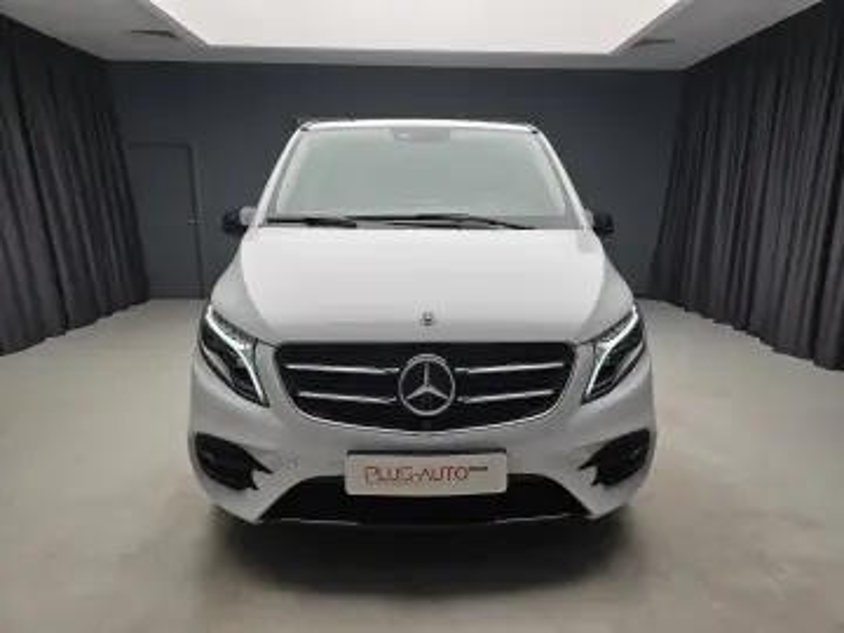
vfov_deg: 58.9
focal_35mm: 23
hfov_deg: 73.9
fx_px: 561
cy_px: 316
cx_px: 422
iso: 16
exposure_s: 1/66
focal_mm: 6.3
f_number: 1.7
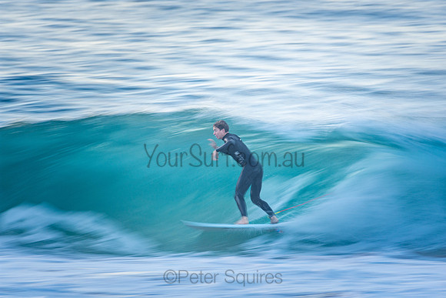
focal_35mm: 750
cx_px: 223
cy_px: 149
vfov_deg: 1.8
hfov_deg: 2.7
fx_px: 9293
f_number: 9
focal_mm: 500
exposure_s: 1/25
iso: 100
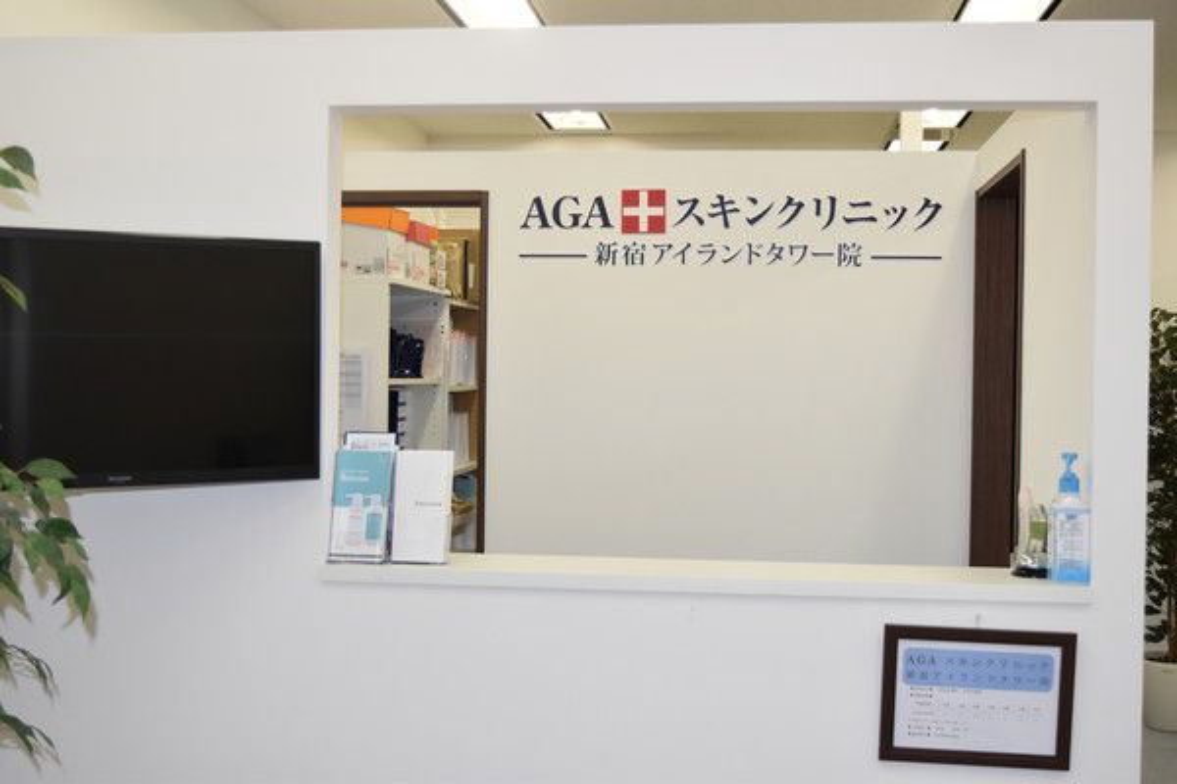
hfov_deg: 43.6
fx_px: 1471
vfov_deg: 29.9
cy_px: 392
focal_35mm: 45
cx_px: 588
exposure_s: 1/125
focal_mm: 30
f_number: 5.6
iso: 800
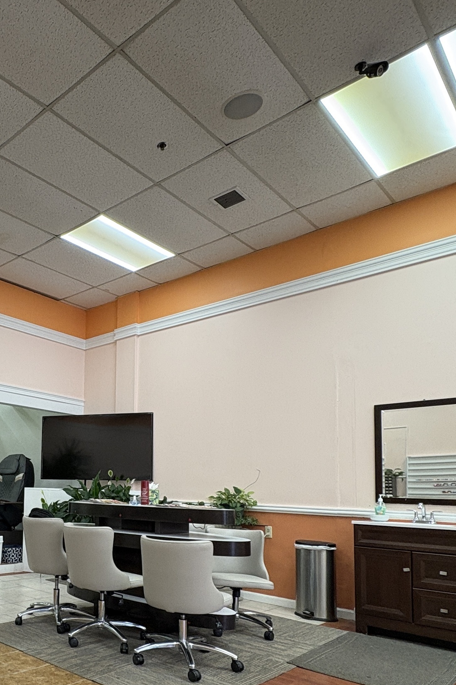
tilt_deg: +4.1
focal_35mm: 27
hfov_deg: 43.3
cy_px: 455
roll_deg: -1.1
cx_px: 35
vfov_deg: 65.7
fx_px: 513
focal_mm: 2.22
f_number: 2.2
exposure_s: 1/120
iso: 125
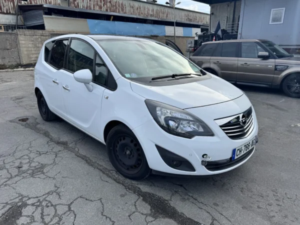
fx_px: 208
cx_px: 150
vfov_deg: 56.8
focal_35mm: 24
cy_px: 112
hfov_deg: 71.6
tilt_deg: -16.3
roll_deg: +1.3
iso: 80
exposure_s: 1/2604
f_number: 1.78
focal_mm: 6.76
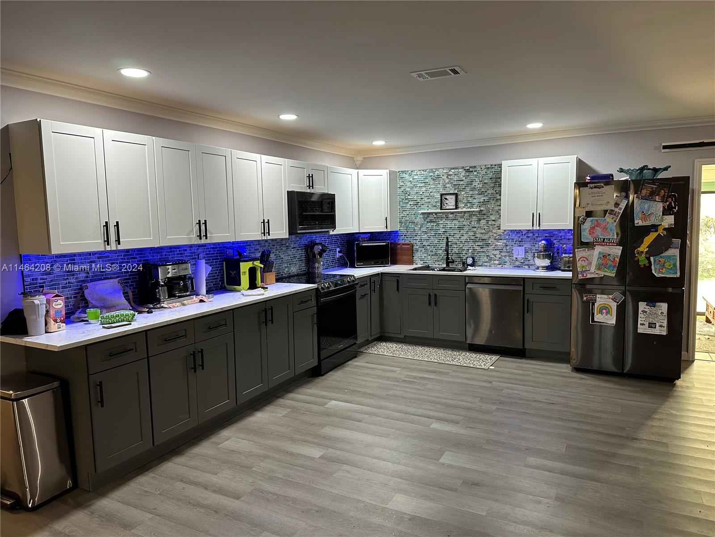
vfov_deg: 56.8
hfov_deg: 71.6
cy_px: 268
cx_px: 358
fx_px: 496
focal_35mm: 24
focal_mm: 6.86
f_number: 1.78
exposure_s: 1/60
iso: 160
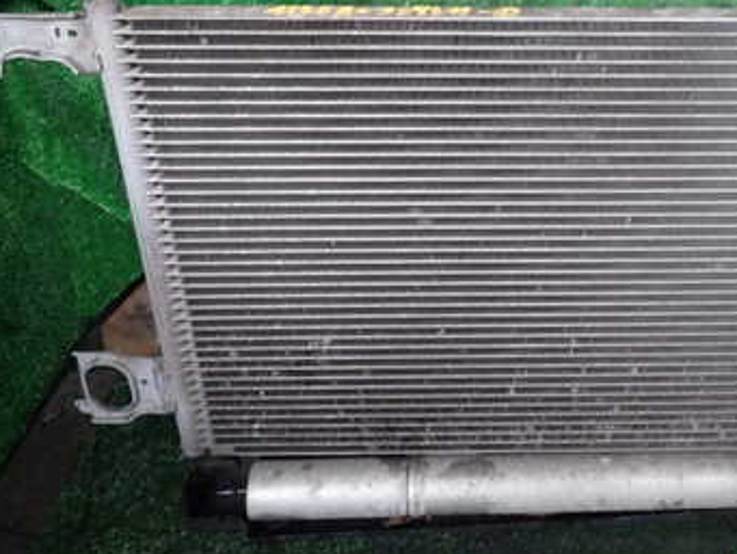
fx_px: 937
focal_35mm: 44
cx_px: 571
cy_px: 119
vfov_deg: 32.1
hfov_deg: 41.4
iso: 200
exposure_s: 1/50
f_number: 2
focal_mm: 4.5
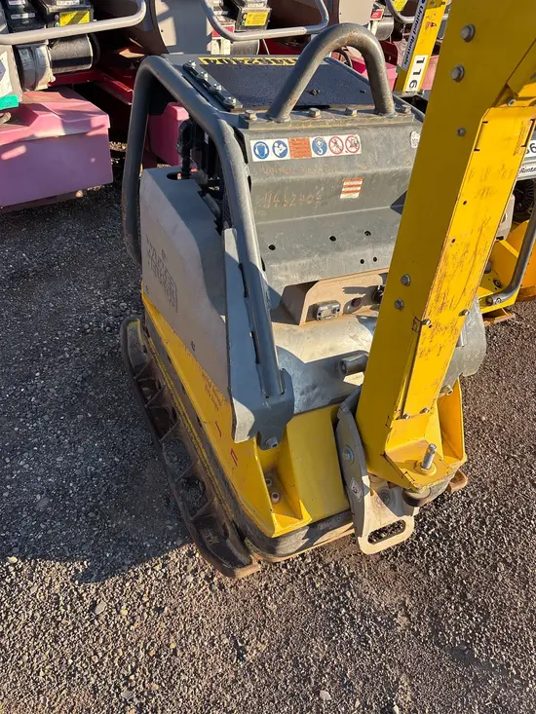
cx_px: 268
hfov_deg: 53.1
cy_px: 357
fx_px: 537
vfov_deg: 67.3
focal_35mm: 26
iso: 50
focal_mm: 5.96
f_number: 1.6
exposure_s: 1/752
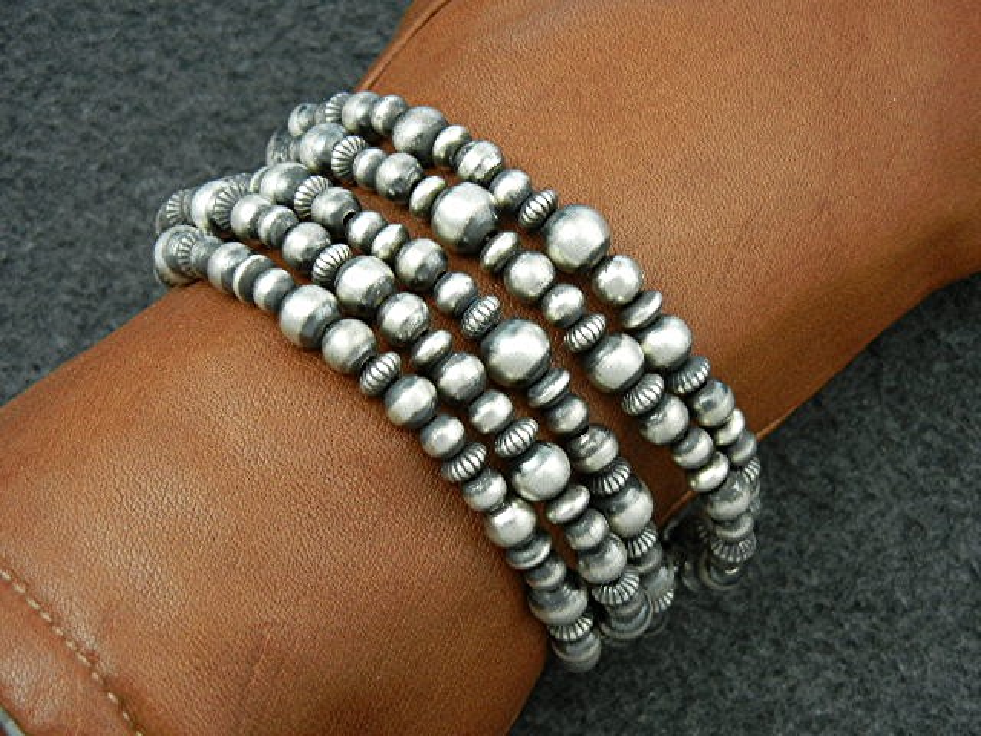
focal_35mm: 68
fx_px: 1927
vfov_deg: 21.6
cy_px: 368
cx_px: 490
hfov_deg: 28.6
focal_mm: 12.2
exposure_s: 1/12.4
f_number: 4.1
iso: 400
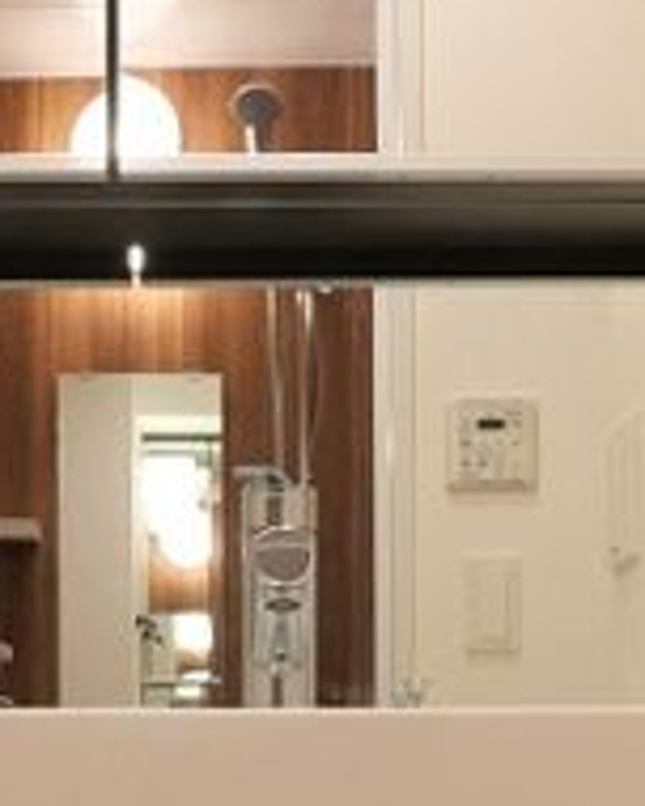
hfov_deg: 19.4
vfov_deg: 24.0
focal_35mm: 79
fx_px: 1885
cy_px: 547
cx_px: 284
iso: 640
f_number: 4
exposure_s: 1/50
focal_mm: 8
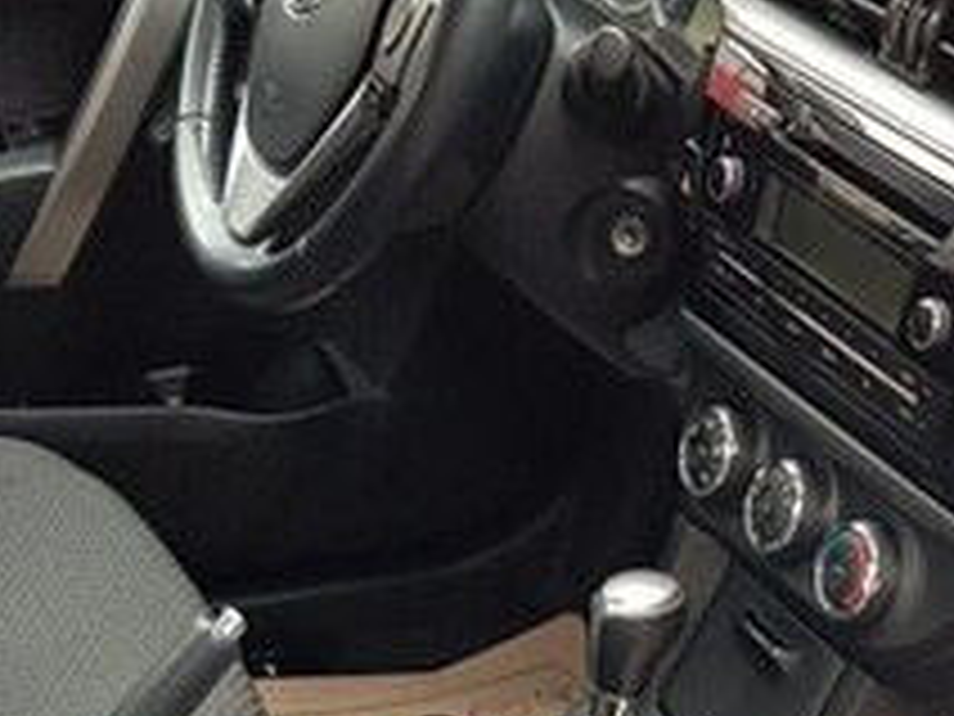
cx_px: 580
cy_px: 1033
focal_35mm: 81
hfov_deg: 24.1
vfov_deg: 16.7
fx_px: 2232
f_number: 1.7
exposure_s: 1/60
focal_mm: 4.2
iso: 125
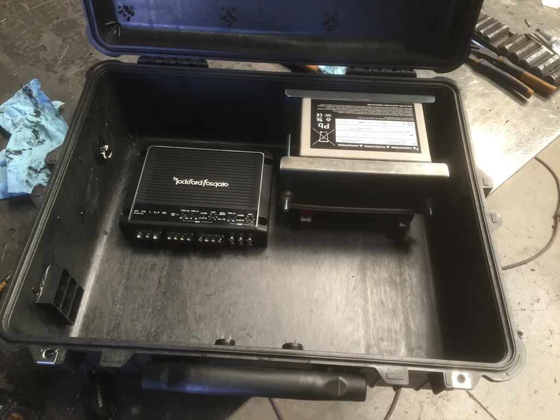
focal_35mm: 29
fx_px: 469
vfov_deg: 48.2
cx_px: 280
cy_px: 210
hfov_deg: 61.7
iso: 100
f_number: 2.2
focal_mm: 4.15
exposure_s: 1/30
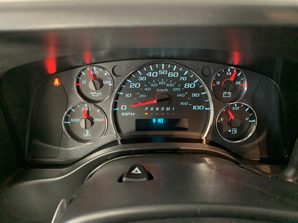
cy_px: 112
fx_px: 224
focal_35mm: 26
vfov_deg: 53.1
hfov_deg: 67.3
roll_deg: -0.5
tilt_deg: -31.0
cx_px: 149
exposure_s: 1/30
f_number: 1.8
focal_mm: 4.25
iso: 640
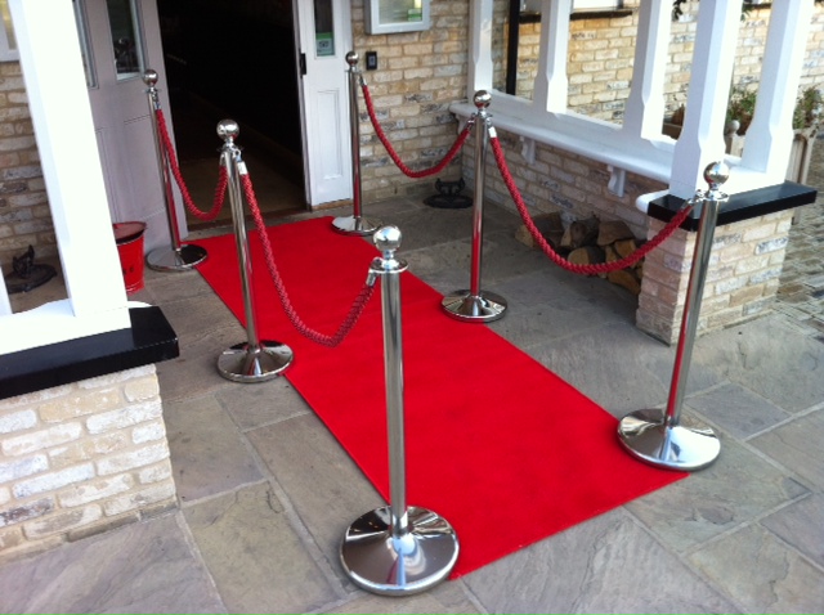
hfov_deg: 52.7
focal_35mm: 35
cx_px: 412
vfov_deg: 40.6
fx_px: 832
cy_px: 308
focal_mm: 3.85
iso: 80
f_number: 2.8
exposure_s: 1/60
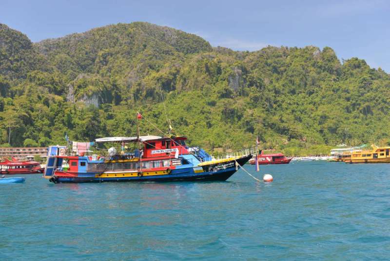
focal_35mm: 60
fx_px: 650
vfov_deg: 22.6
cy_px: 130
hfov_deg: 33.4
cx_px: 195
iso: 800
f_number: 8
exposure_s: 1/320
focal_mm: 60
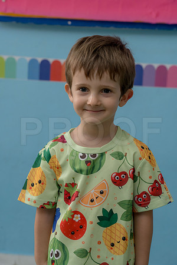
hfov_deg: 13.0
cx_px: 88
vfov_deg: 19.5
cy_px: 132
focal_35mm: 105
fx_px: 774
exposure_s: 1/160
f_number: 8
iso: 1000
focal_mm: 105
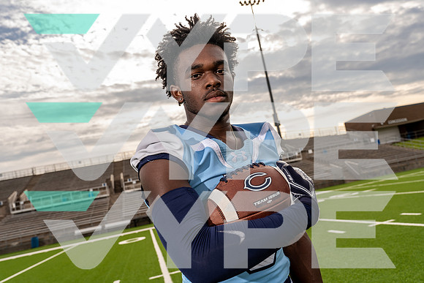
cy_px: 142
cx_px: 212
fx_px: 365
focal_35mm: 31
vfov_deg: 42.3
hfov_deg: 60.3
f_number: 5.6
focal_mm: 31
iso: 100
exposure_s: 1/250
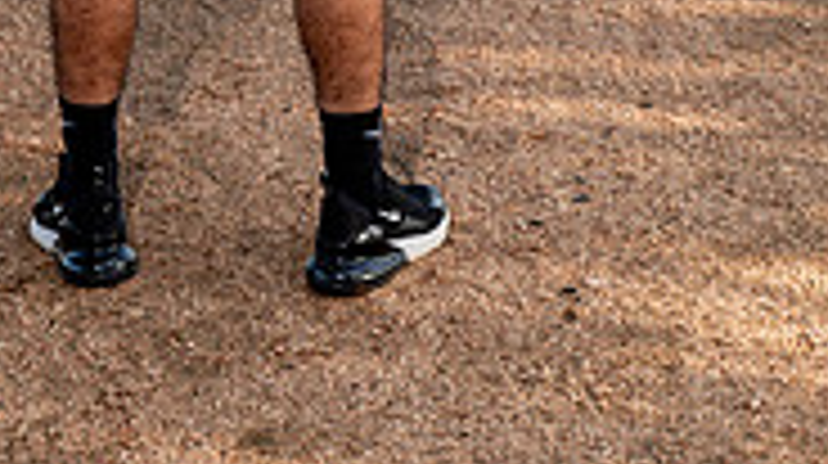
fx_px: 3092
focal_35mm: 141
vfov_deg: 8.1
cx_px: 212
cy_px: -541
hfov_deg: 15.2
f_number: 4
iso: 100
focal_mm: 55
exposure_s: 1/250
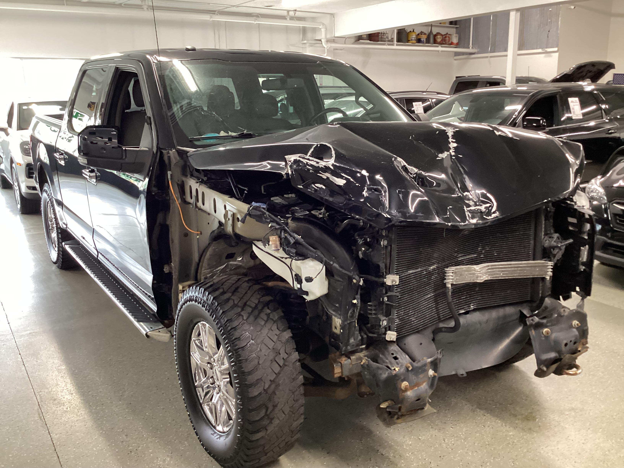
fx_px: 559
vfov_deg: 45.4
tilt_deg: -14.2
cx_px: 312
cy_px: 234
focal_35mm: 31
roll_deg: +0.4
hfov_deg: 58.4
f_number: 2.4
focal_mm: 3.3
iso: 320
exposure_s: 1/40
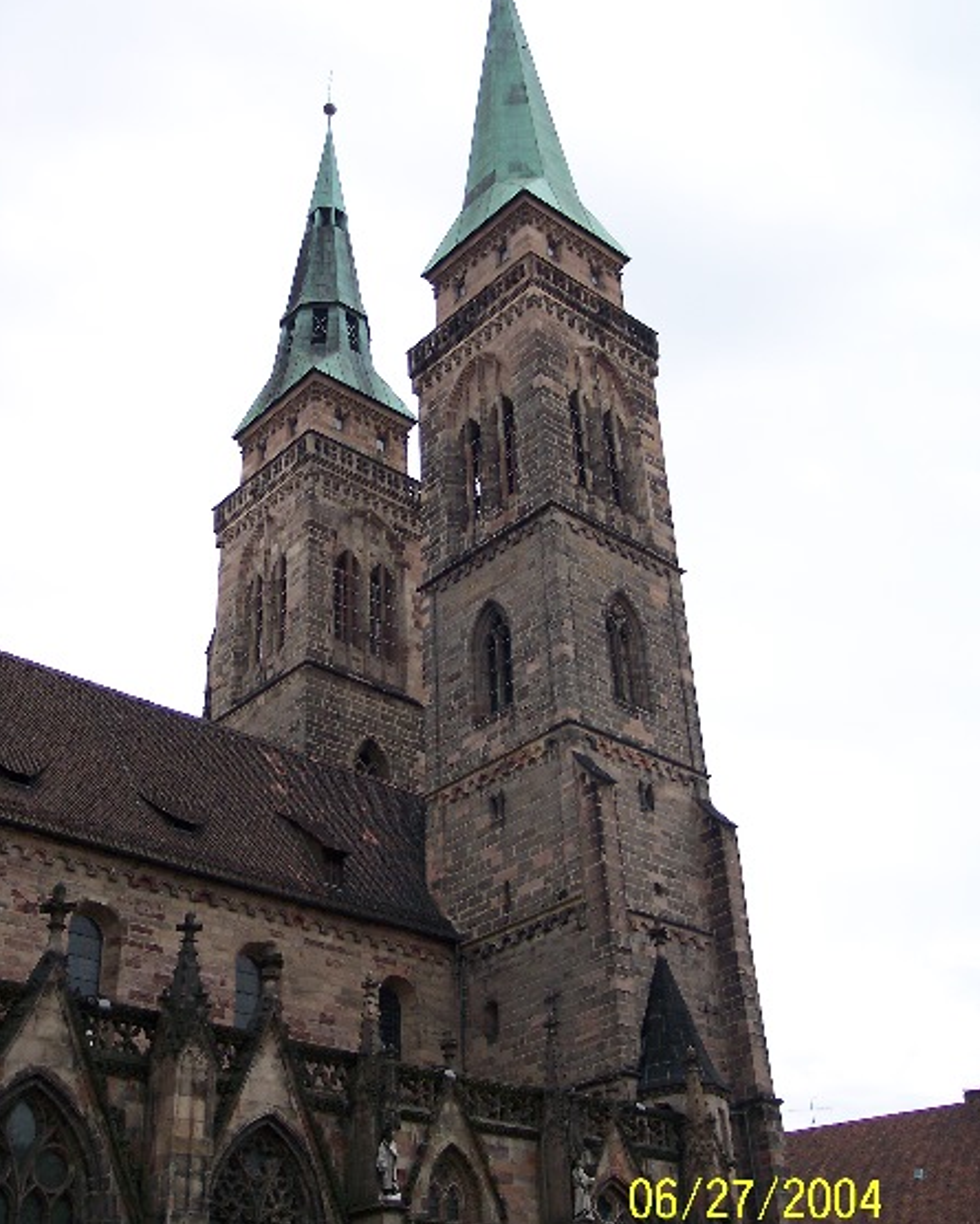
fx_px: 1450
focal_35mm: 40
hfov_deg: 37.3
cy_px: 625
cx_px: 492
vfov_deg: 45.8
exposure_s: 1/700
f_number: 2.8
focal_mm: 8
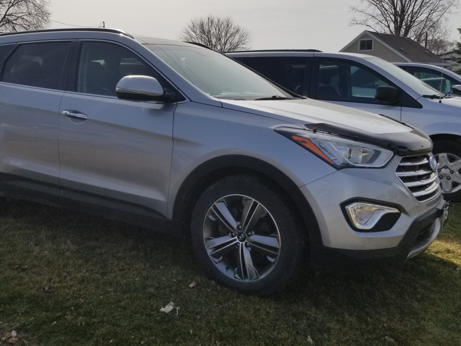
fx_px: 466
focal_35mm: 35
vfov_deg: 40.5
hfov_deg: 52.5
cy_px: 142
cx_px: 207
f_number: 1.7
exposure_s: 1/7752
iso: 50
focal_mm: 4.25
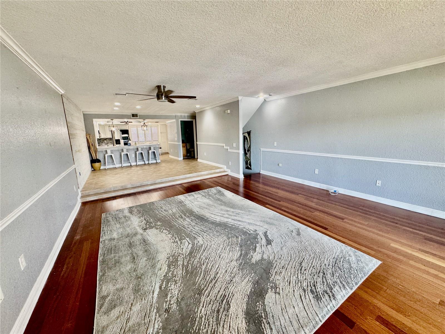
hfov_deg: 102.1
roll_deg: +1.5
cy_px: 167
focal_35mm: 14
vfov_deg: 85.7
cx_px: 222
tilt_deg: -11.5
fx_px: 180
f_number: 2.2
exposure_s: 1/60
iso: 160
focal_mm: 2.22
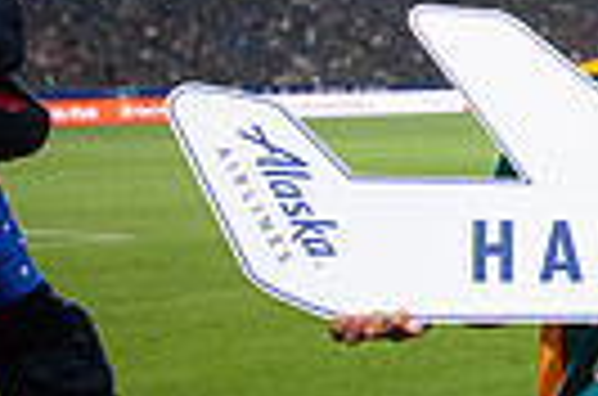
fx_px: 1740
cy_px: 189
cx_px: 1187
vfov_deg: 13.0
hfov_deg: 15.6
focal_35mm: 105
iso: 2500
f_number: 2.8
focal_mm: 24
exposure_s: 1/1600
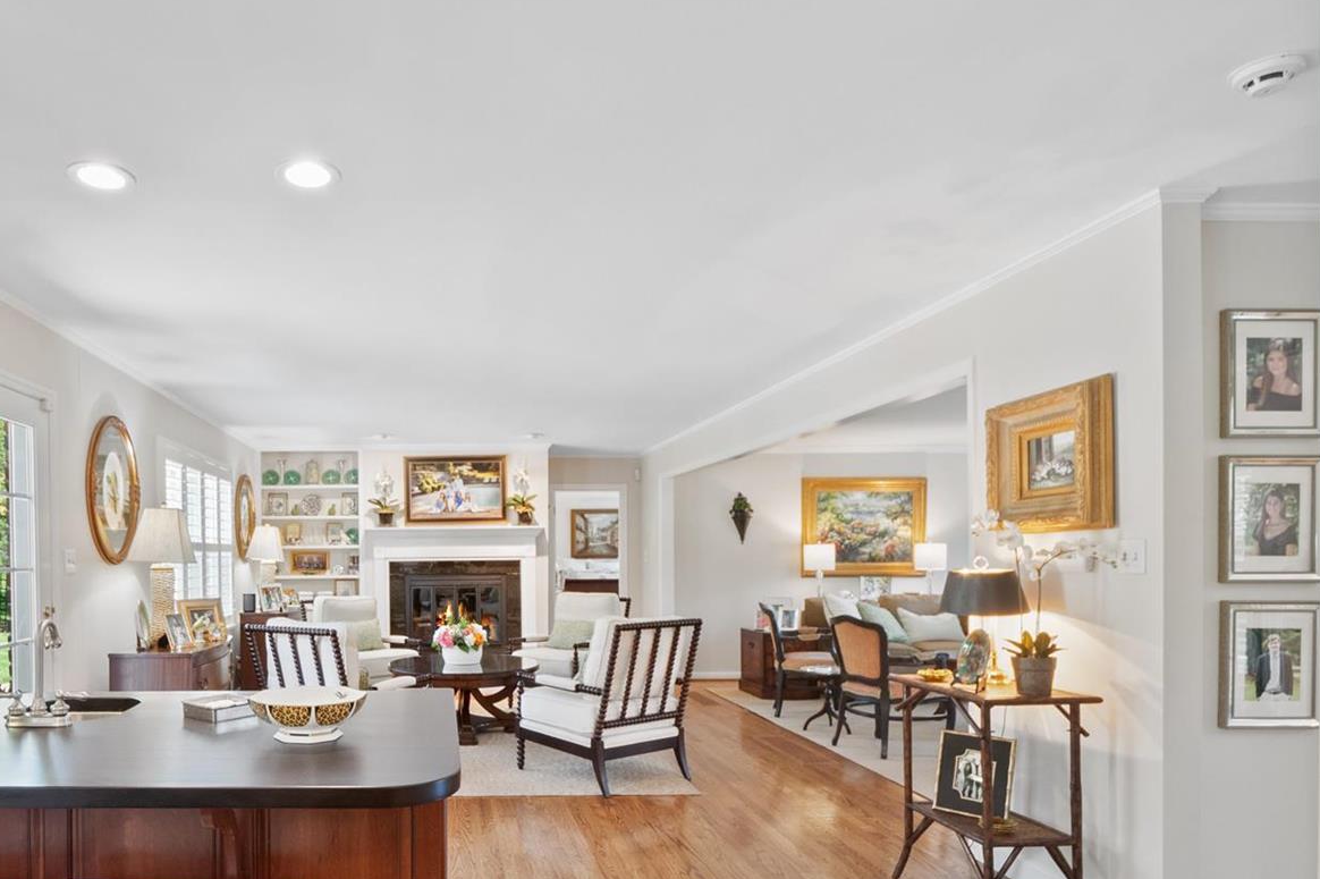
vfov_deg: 55.9
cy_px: 588
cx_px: 445
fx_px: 806
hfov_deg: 76.2
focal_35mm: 22
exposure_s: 1/2
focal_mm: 8
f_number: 8
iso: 400
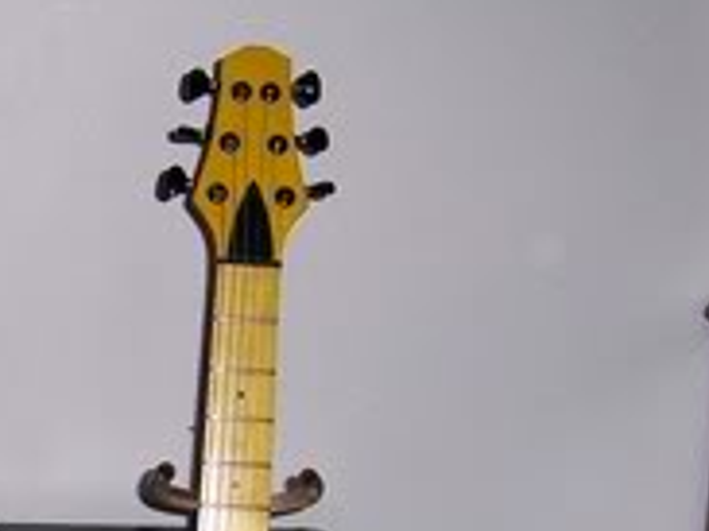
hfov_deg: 15.0
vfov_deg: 11.5
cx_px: -178
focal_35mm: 126
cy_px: 638
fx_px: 2579
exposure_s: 1/60
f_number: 2.8
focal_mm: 6
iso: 125
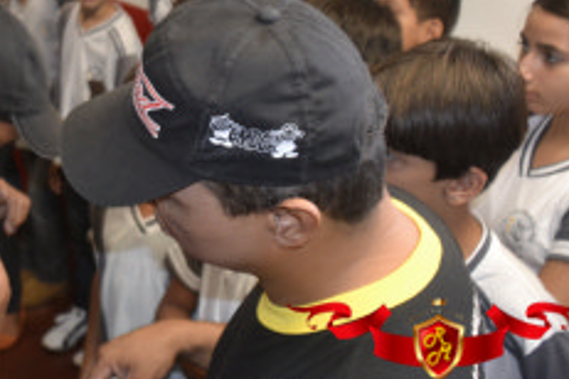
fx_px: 1027
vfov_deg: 20.6
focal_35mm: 65
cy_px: 58
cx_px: 17
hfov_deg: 29.2
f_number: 3.5
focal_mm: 20
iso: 1400
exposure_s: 1/60
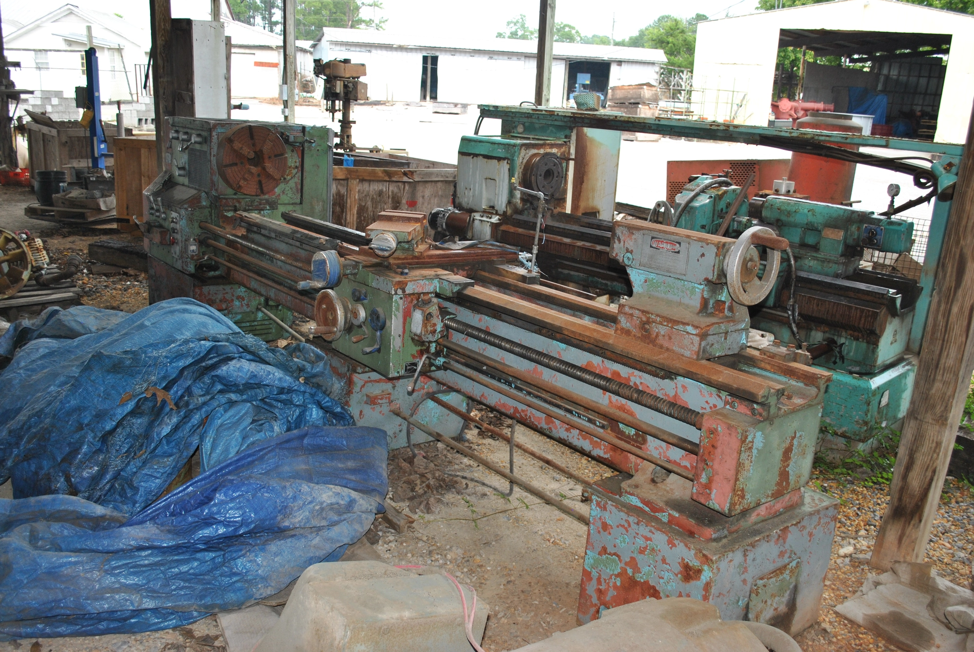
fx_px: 813
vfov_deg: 43.7
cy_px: 326
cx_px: 487
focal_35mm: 30
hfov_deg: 61.9
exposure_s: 1/60
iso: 200
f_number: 3.8
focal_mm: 20
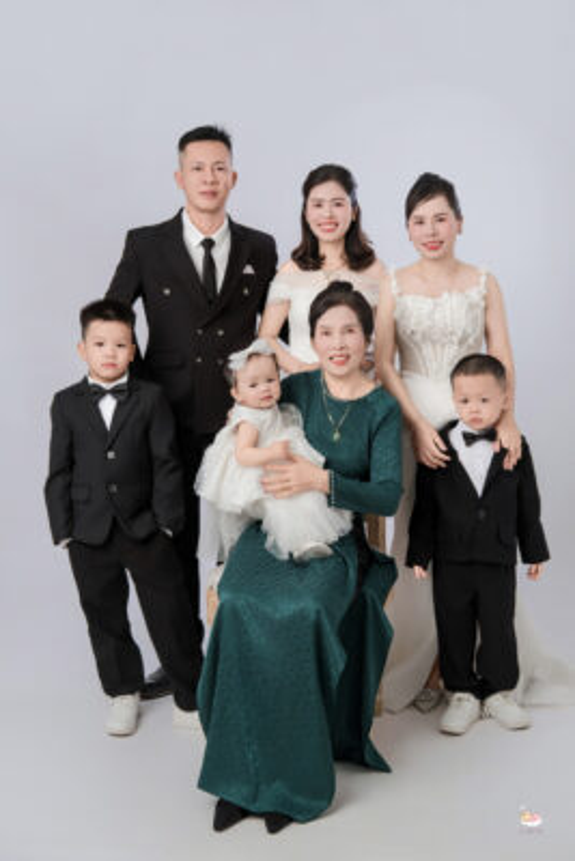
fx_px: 1269
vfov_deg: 37.5
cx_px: 288
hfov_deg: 25.5
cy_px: 430
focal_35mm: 53
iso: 400
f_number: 5
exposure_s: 1/180
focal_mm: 35
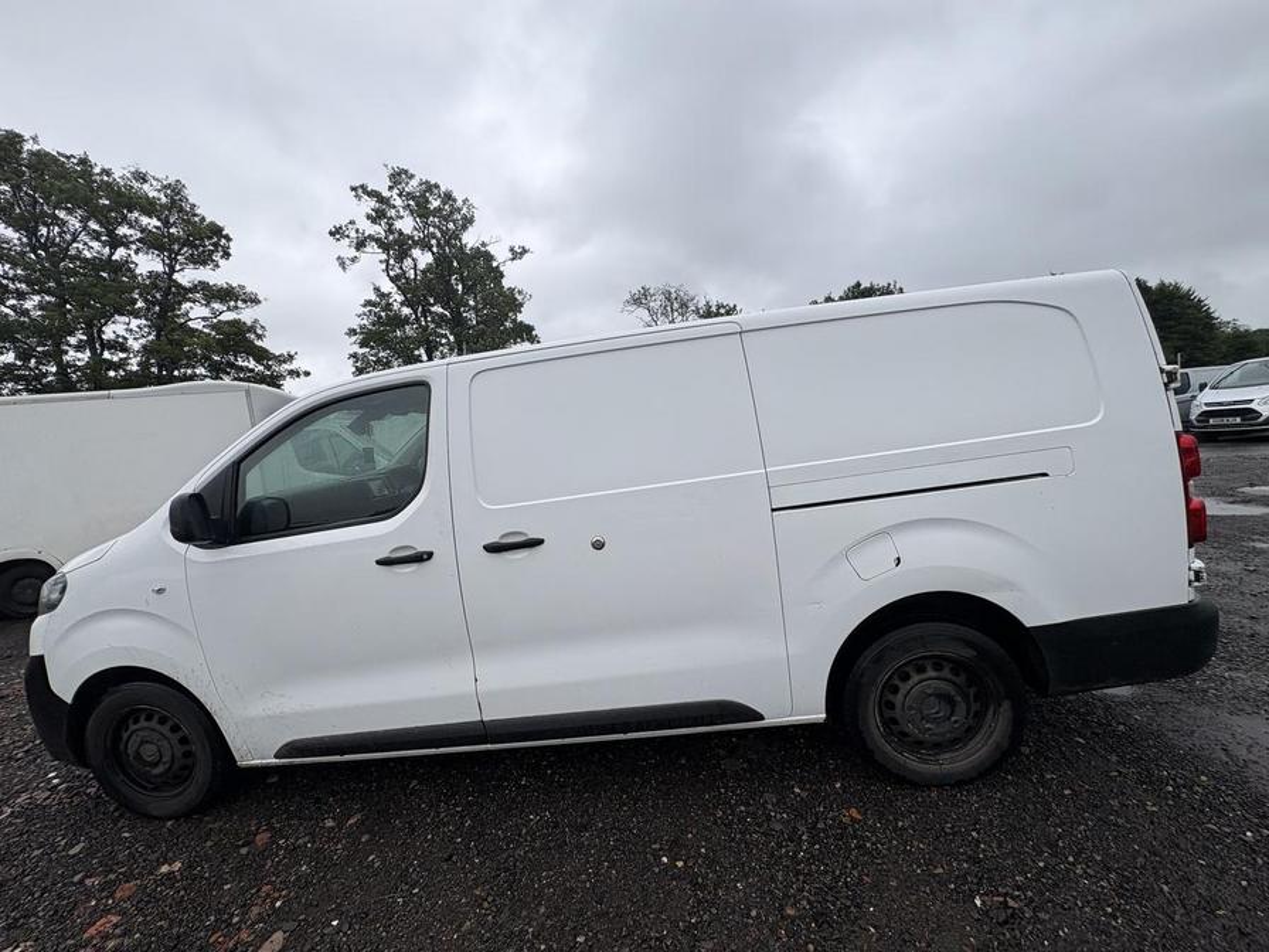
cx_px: 634
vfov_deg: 85.7
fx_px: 513
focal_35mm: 14
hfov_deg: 102.1
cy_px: 476
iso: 40
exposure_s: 1/821
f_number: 2.2
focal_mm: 2.22
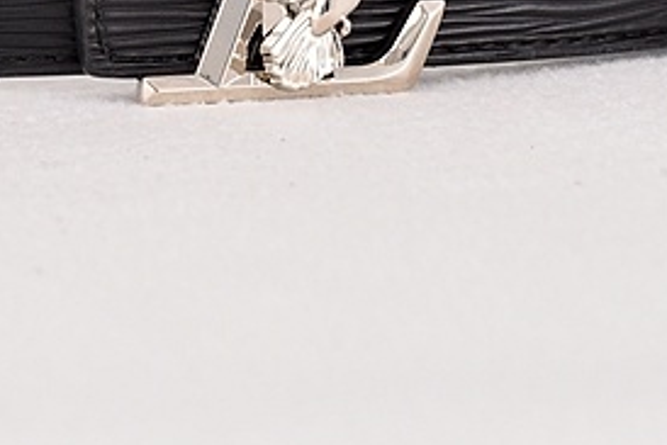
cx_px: 37
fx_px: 5691
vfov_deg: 4.5
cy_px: -158
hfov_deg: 6.7
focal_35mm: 307
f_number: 16
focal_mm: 105
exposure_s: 1/125
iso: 1100
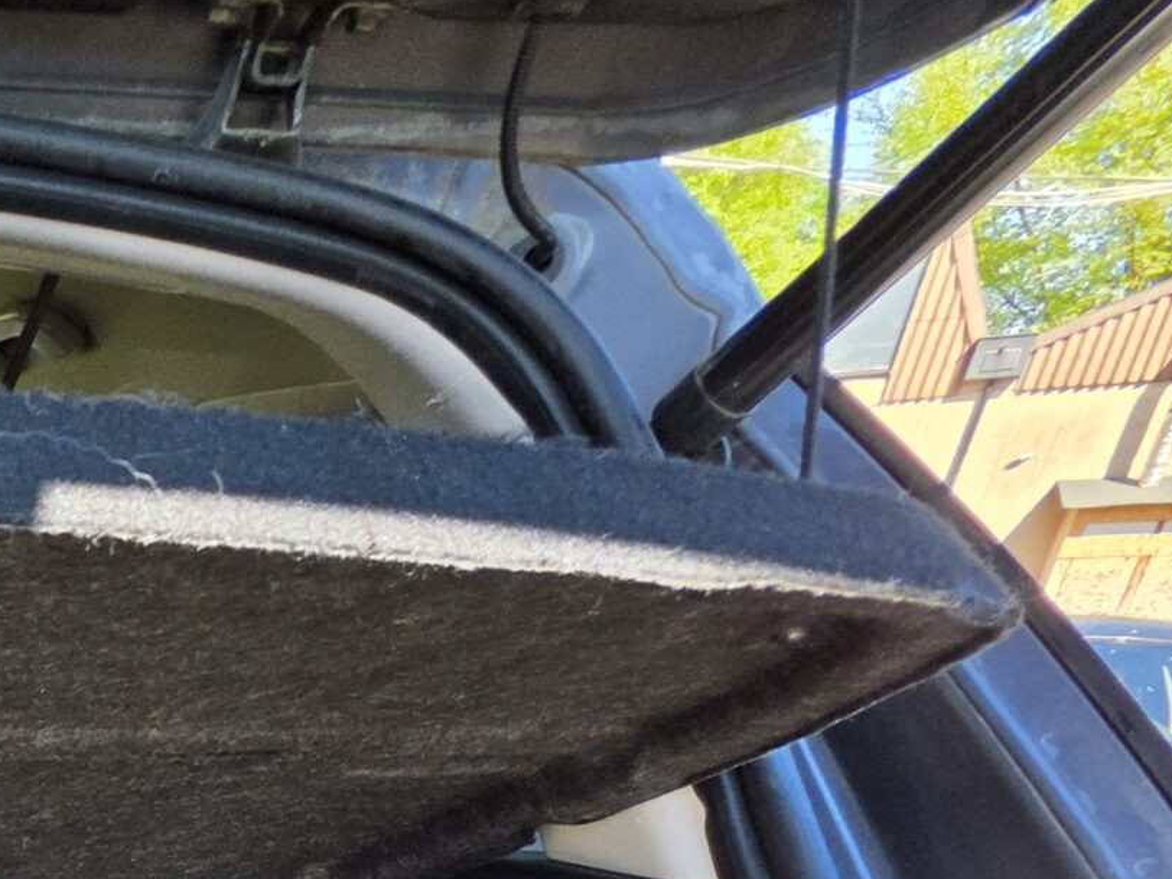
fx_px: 1388
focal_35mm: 41
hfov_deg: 29.1
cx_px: -573
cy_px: 1354
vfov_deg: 25.4
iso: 50
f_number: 1.9
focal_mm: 2.2
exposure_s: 1/359
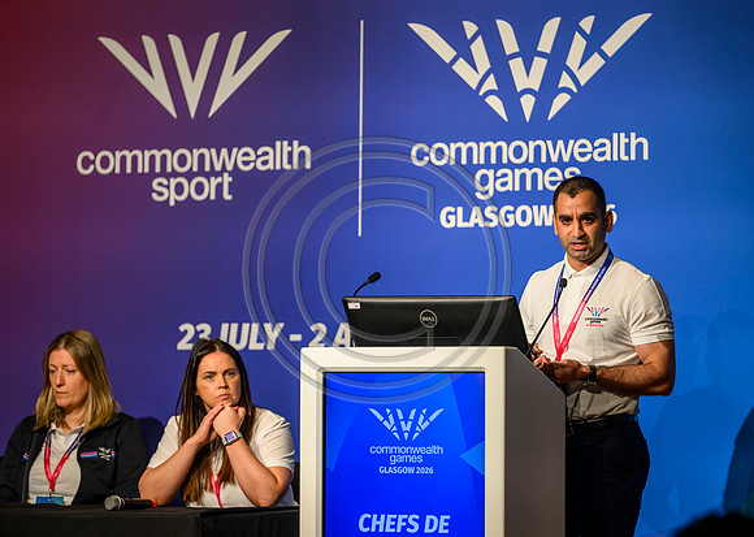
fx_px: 4029
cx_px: 403
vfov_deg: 7.6
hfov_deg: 10.7
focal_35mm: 188
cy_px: 268
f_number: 2.8
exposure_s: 1/500
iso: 800
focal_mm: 180
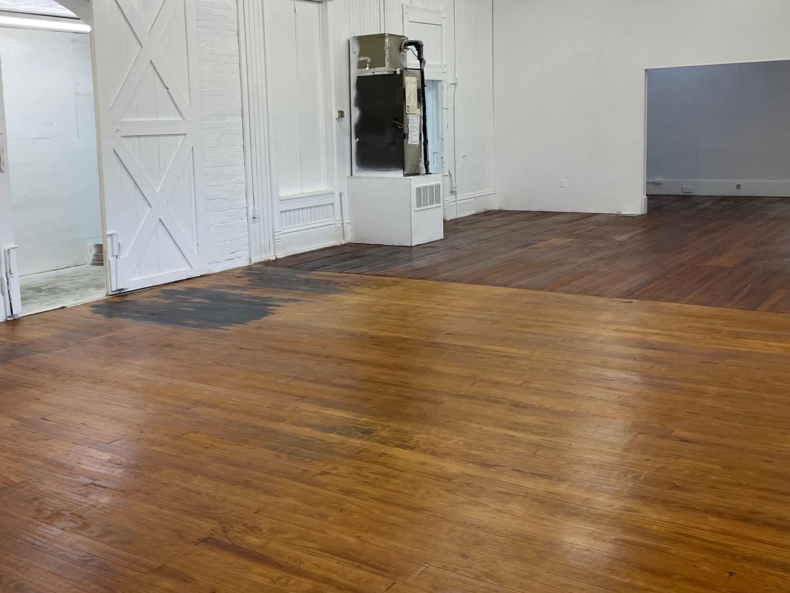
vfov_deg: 35.9
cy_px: 245
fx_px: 913
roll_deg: +1.1
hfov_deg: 46.6
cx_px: 327
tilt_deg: -8.4
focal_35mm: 40
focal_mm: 4.2
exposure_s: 1/120
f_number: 1.6
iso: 100
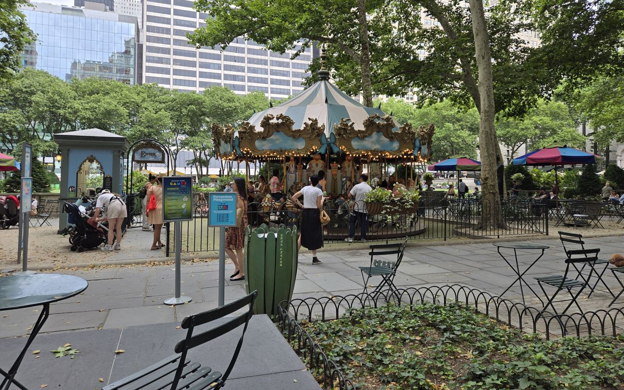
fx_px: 425
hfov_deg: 72.5
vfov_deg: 49.2
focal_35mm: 25
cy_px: 173
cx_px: 314
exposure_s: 1/421
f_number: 1.8
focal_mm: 5.4
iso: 25
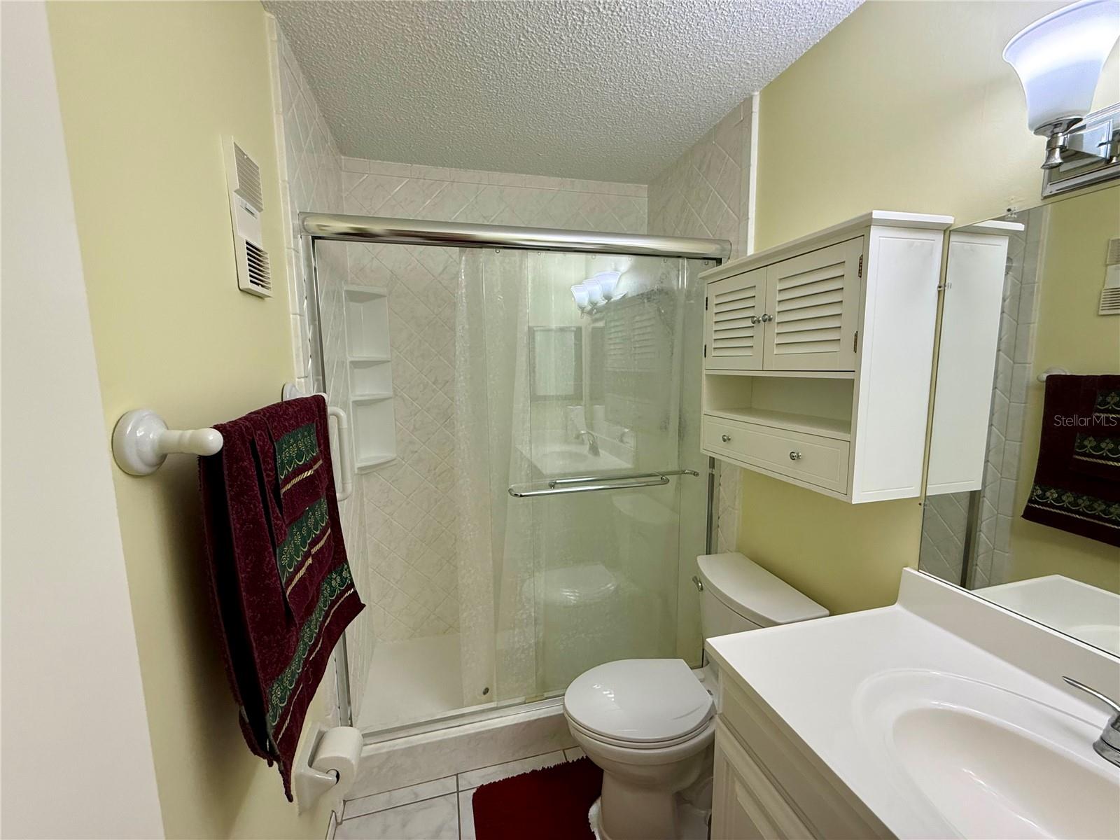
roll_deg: +0.9
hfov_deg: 102.1
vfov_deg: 85.7
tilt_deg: -6.7
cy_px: 420
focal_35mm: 14
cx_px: 560
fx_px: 453
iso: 200
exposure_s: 1/120
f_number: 2.2
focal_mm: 2.22
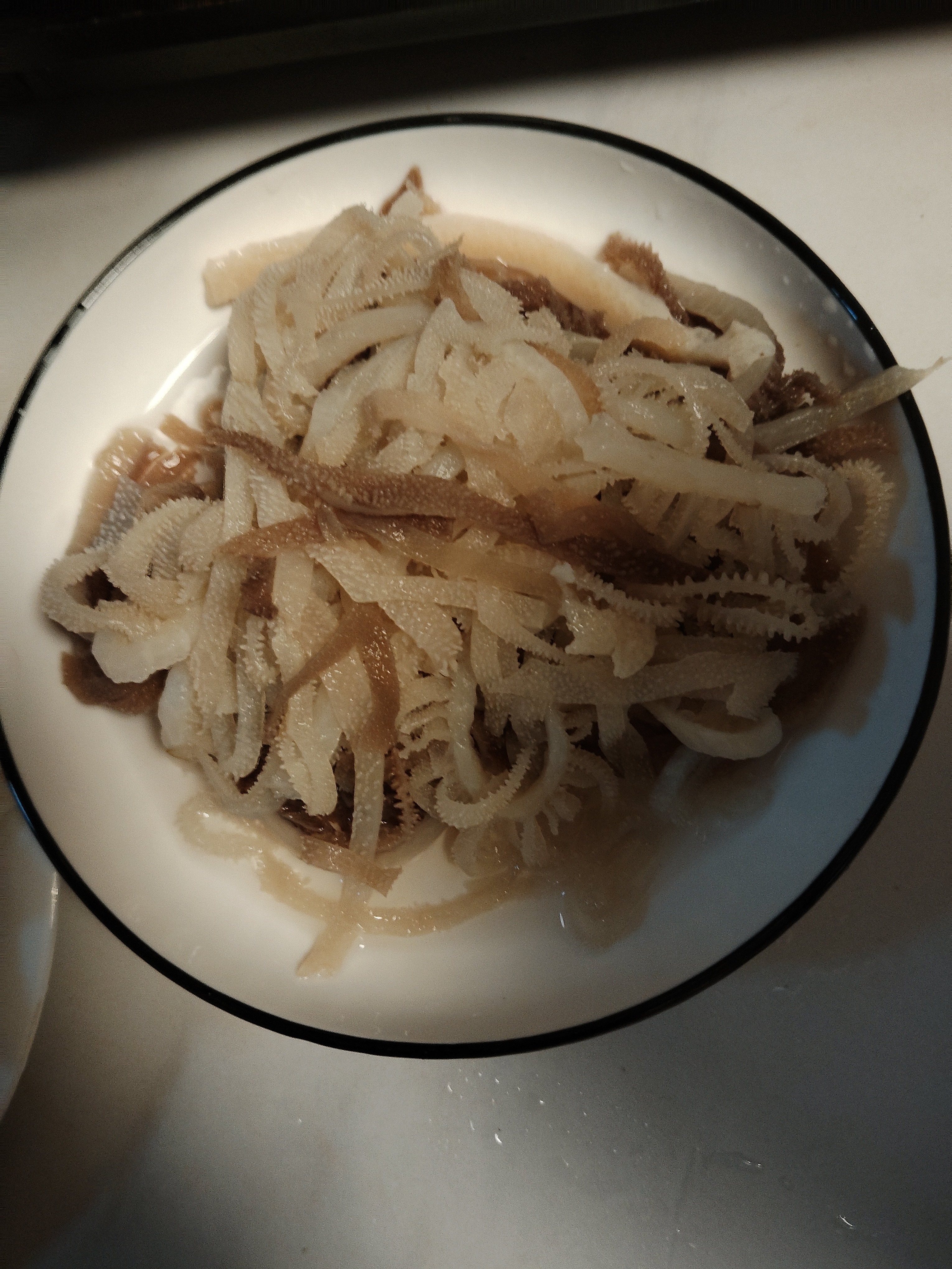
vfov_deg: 65.3
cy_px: 634
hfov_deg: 51.4
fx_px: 990
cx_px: 476
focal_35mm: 27
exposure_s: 1/50
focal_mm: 4.05
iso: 3600
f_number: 1.8
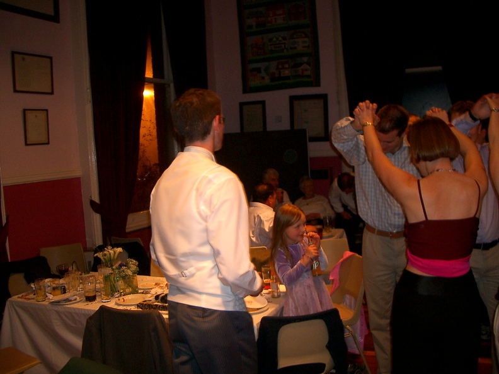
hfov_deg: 52.6
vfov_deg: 40.7
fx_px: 505
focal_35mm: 35
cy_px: 187
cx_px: 250
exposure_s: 1/40
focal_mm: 5.8
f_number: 2.6
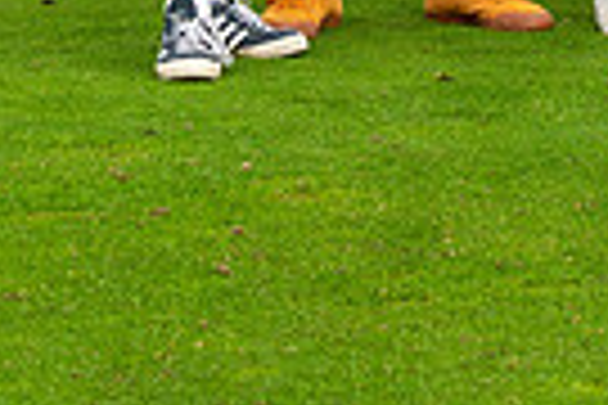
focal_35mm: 347
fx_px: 5860
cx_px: 436
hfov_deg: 5.9
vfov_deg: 3.9
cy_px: -397
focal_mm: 70
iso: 200
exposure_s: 1/160
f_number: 5.6
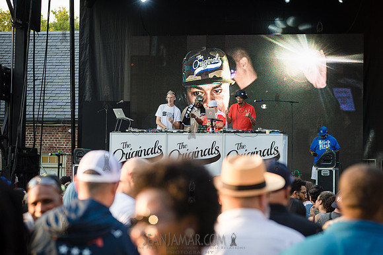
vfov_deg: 13.0
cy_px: 128
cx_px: 192
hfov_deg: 19.5
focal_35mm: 105
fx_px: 1117
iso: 500
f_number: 4.5
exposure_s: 1/500
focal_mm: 105
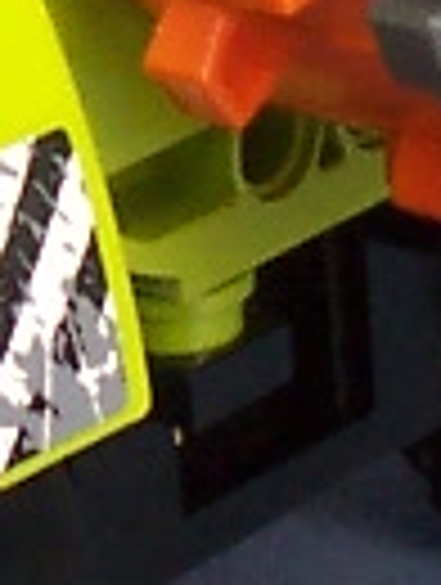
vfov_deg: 5.8
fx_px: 5773
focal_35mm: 341
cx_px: 108
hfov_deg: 4.4
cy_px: 270
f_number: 2.8
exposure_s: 1/180
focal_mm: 5.6
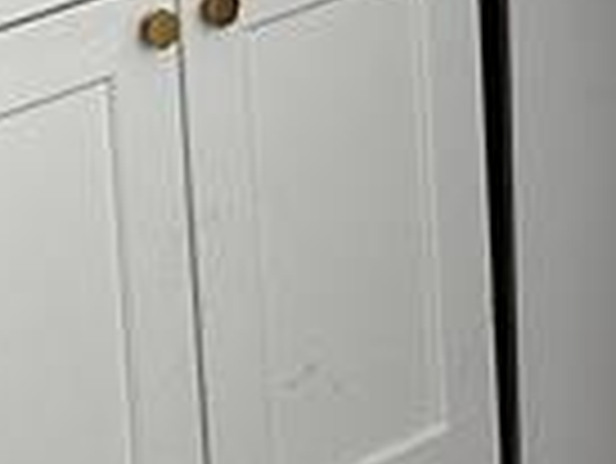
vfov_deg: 8.0
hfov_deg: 11.0
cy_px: -392
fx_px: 3188
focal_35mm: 179
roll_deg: +3.2
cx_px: 225
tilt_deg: -12.6
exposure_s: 1/60
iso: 320
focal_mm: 6.86
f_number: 1.78
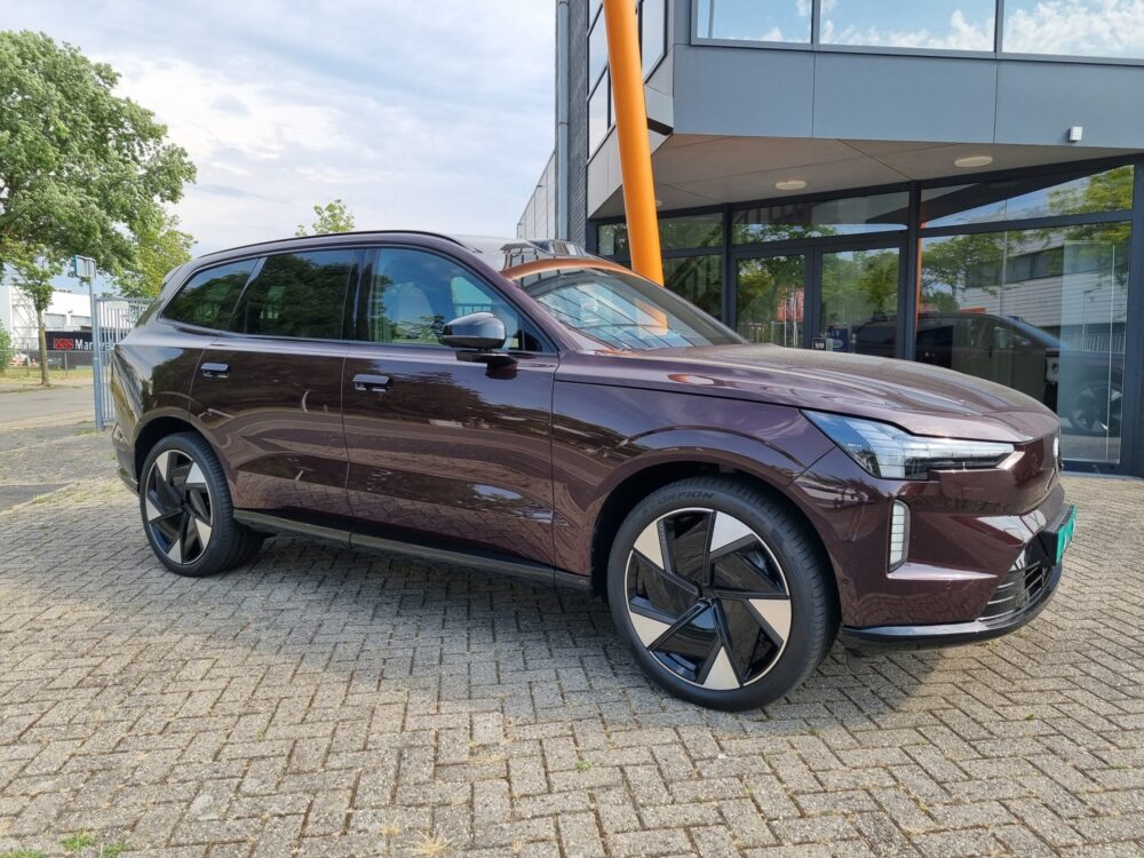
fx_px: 859
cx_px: 572
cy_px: 429
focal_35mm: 26
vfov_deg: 53.1
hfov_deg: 67.3
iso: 50
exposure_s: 1/1408
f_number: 1.8
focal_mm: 5.4
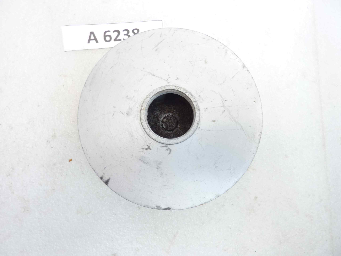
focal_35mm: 25
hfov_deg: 69.4
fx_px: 246
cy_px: 128
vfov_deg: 54.9
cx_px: 170
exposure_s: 1/13
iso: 80
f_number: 3.3
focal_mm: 4.1
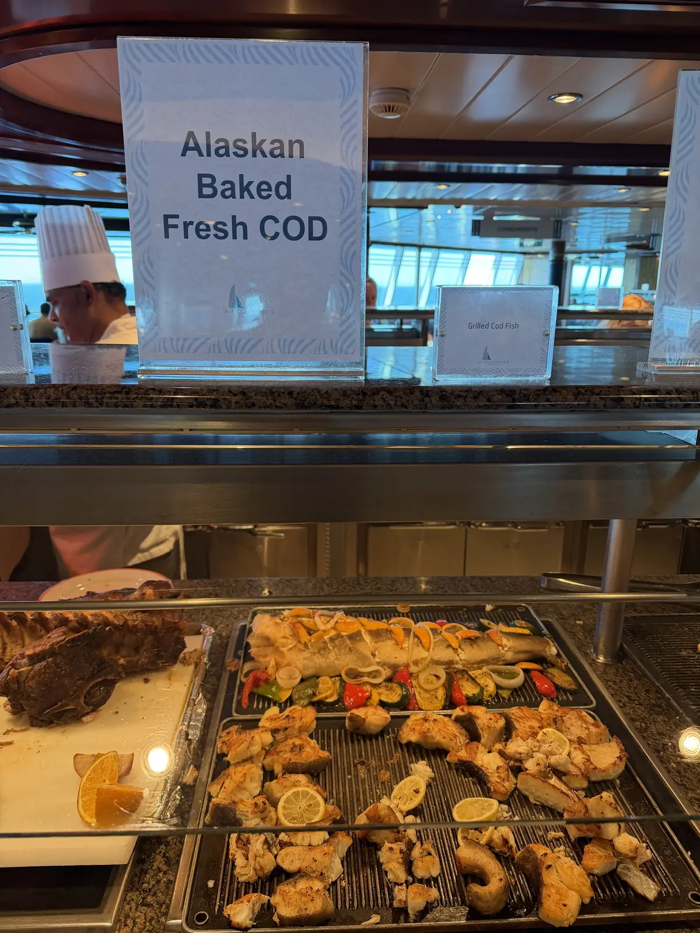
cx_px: 350
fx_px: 647
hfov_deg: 56.8
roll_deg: +0.0
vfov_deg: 71.6
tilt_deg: -14.3
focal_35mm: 24
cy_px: 466
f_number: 1.78
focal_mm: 6.76
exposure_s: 1/120
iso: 250
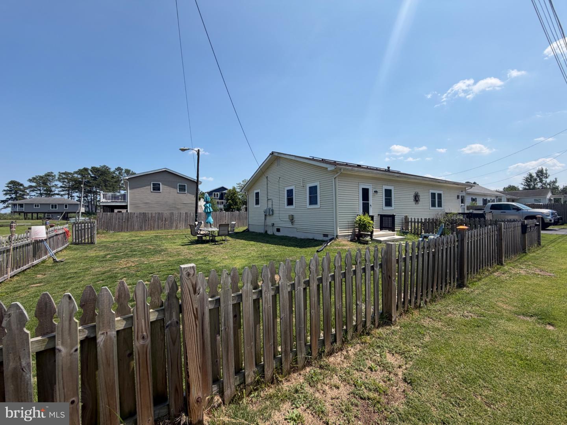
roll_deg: -1.1
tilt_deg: +0.2
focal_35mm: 14
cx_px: 284
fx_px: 229
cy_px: 212
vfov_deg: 85.7
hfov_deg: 102.1
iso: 20
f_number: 2.2
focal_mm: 2.22
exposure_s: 1/830
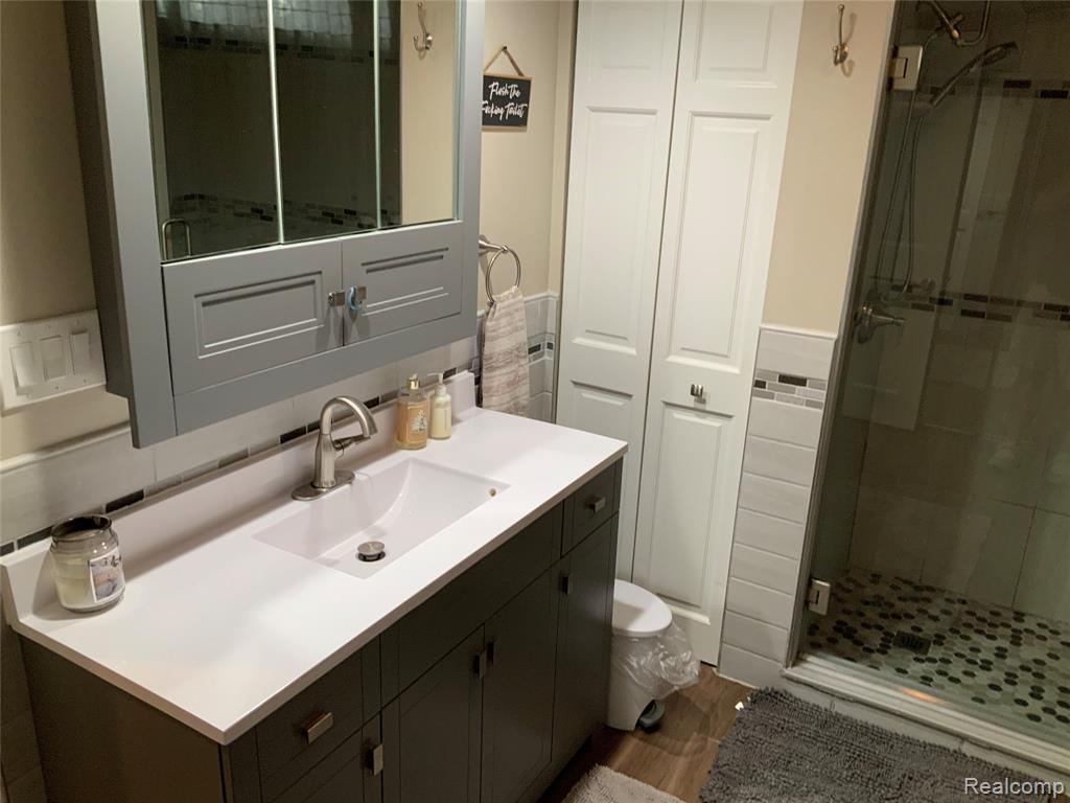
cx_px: 535
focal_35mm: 29
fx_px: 896
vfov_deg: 48.2
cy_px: 402
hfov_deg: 61.7
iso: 64
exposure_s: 1/60
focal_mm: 3
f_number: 1.8
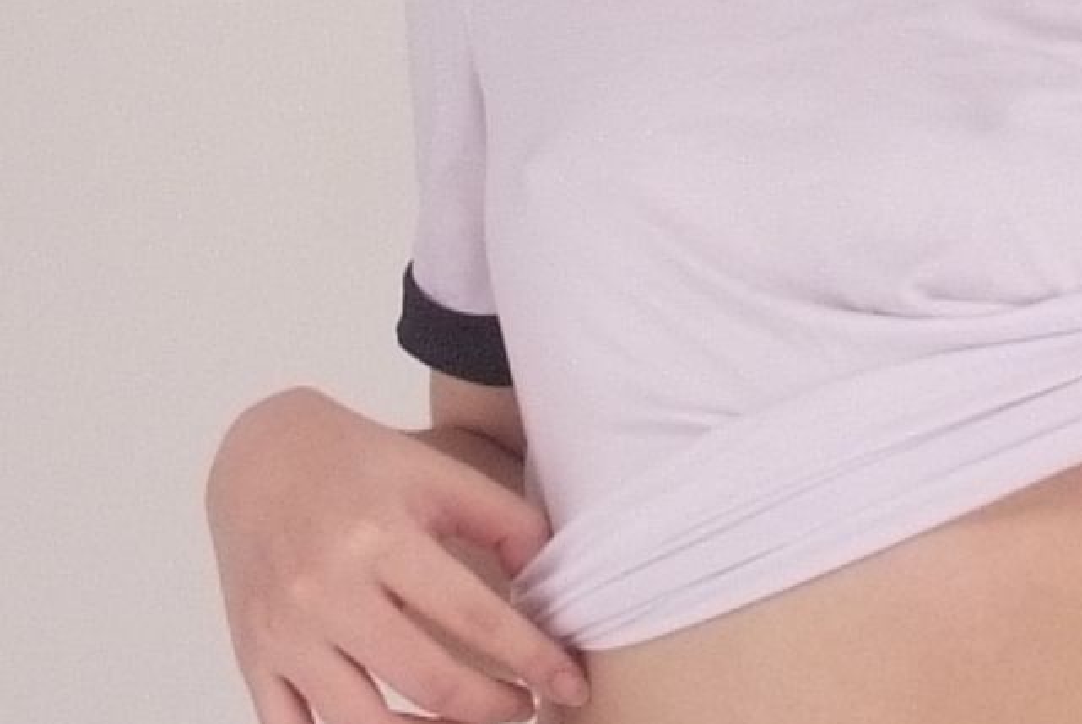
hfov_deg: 7.9
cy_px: -601
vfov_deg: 5.2
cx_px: 972
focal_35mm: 259
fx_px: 7793
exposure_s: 1/160
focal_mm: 26
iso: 640
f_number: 5.6
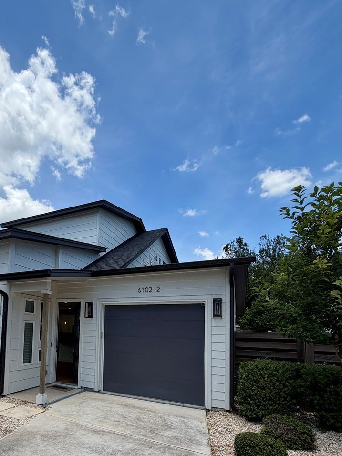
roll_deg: -1.9
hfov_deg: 63.4
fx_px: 263
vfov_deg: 78.4
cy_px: 314
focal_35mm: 20
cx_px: 100
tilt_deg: +3.6
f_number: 2.2
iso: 20
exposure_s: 1/942
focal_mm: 2.22
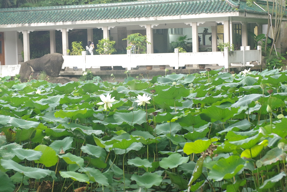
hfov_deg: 21.7
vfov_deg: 14.5
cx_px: 144
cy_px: 96
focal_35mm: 94
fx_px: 749
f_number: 4.5
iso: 1600
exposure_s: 1/30
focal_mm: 63
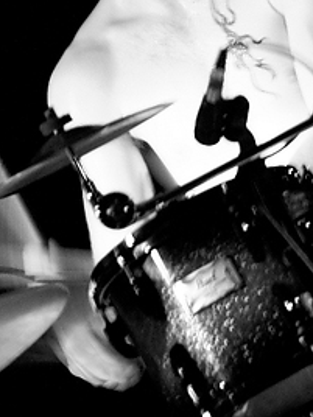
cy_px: 257
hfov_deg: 6.1
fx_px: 2918
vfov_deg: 8.2
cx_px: 273
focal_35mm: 242
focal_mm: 50
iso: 800
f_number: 2
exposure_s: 1/15
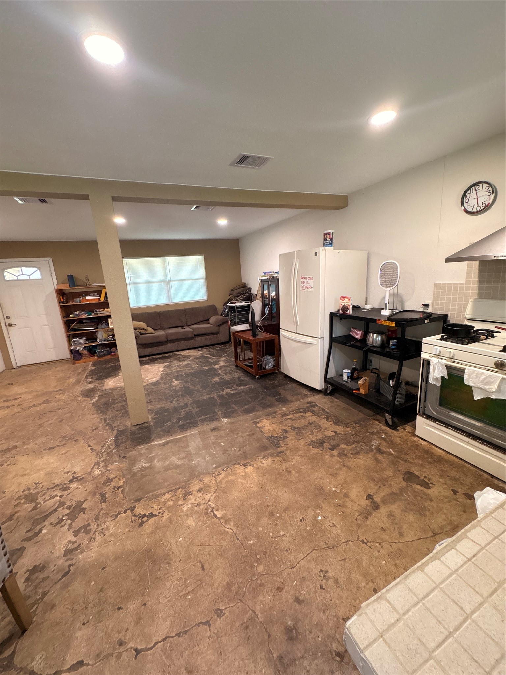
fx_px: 273
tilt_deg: -11.9
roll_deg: +3.6
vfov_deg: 102.1
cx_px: 253
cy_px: 338
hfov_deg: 85.7
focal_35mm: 14
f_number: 2.2
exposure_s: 1/60
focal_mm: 2.22
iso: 400
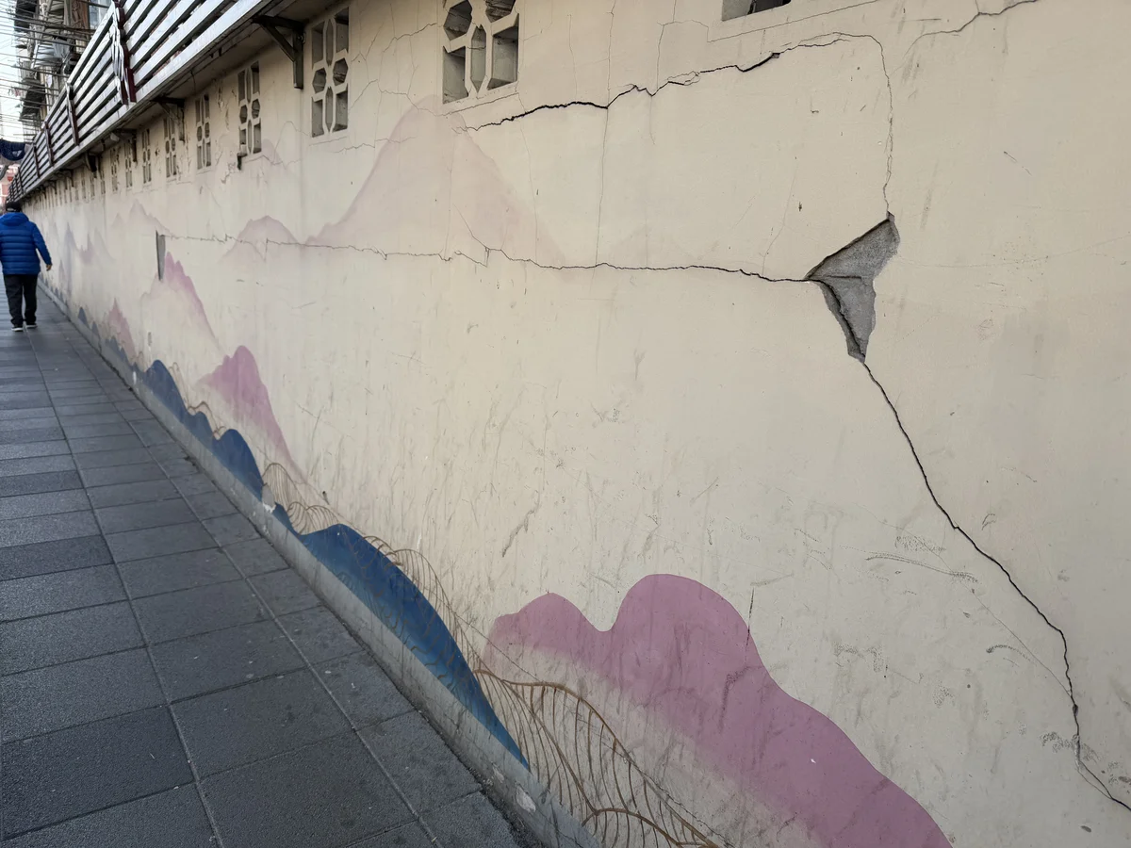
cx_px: 566
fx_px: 784
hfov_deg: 71.6
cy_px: 424
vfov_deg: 56.8
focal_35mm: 24
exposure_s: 1/1046
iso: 80
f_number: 1.78
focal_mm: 6.76
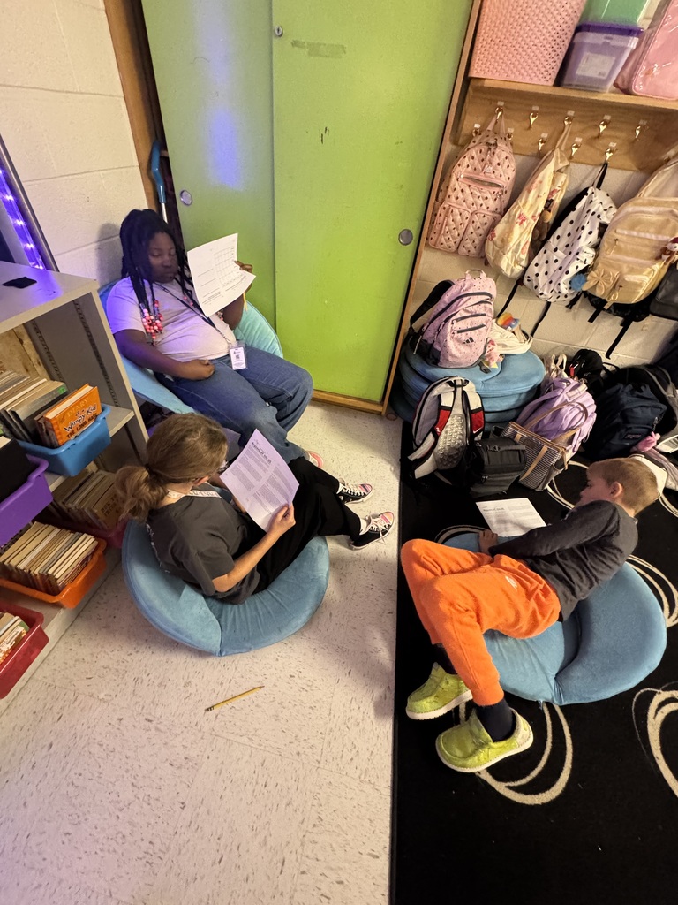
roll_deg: -7.5
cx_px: 339
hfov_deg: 85.7
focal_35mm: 14
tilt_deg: -43.8
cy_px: 452
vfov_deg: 102.1
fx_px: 366
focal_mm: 2.22
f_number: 2.2
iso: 800
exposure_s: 1/60
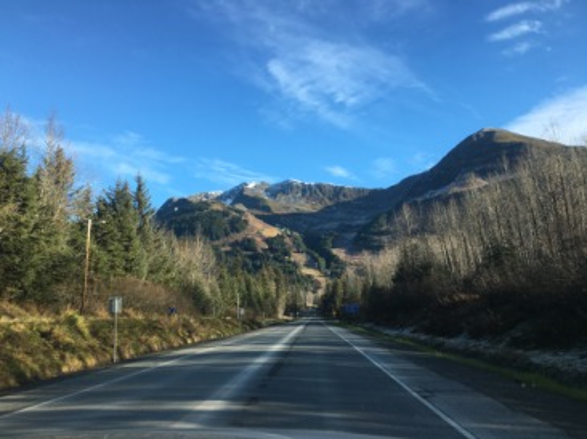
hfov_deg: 61.7
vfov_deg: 48.2
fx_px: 491
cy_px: 220
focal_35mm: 29
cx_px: 294
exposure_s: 1/370
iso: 25
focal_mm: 4.15
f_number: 2.2
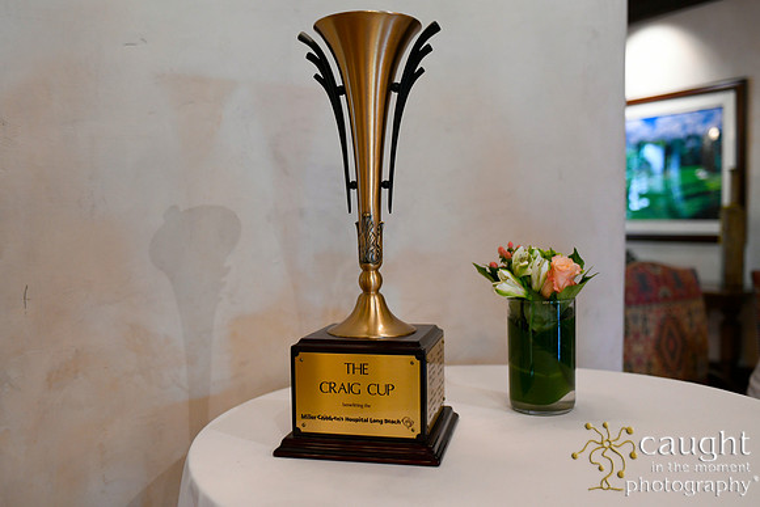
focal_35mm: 32
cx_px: 380
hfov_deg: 58.7
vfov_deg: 41.1
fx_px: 676
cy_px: 254
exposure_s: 1/80
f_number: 2.8
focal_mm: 32
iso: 1600
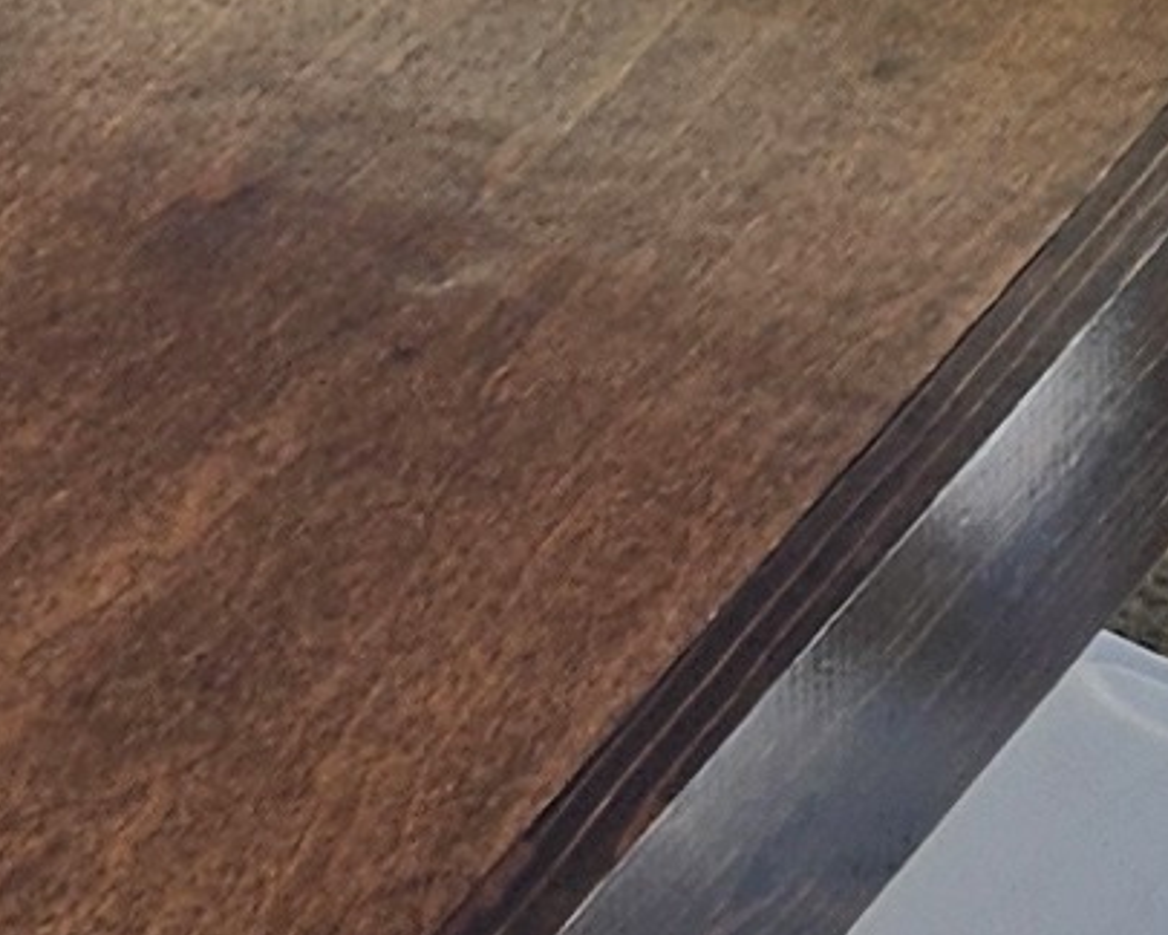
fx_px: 7674
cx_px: -865
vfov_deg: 7.0
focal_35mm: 222
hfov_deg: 8.4
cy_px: 796
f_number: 1.8
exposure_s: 1/1742
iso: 25
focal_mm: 5.4
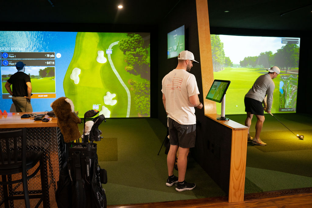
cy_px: 104
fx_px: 243
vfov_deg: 46.4
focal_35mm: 28
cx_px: 156
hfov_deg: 65.5
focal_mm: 28
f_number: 3.2
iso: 640
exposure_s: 1/80
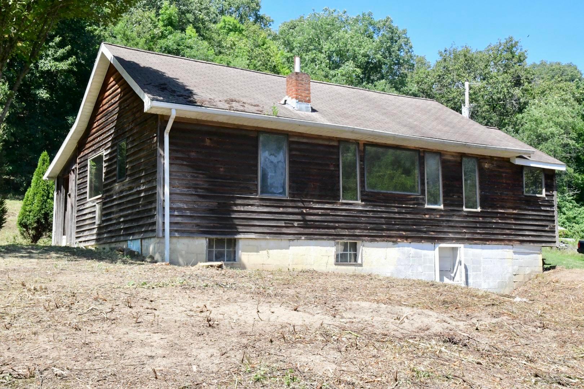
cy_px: 194
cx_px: 292
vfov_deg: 33.4
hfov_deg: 48.5
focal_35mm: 40
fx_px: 649
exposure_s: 1/800
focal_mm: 27
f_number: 18
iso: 5000
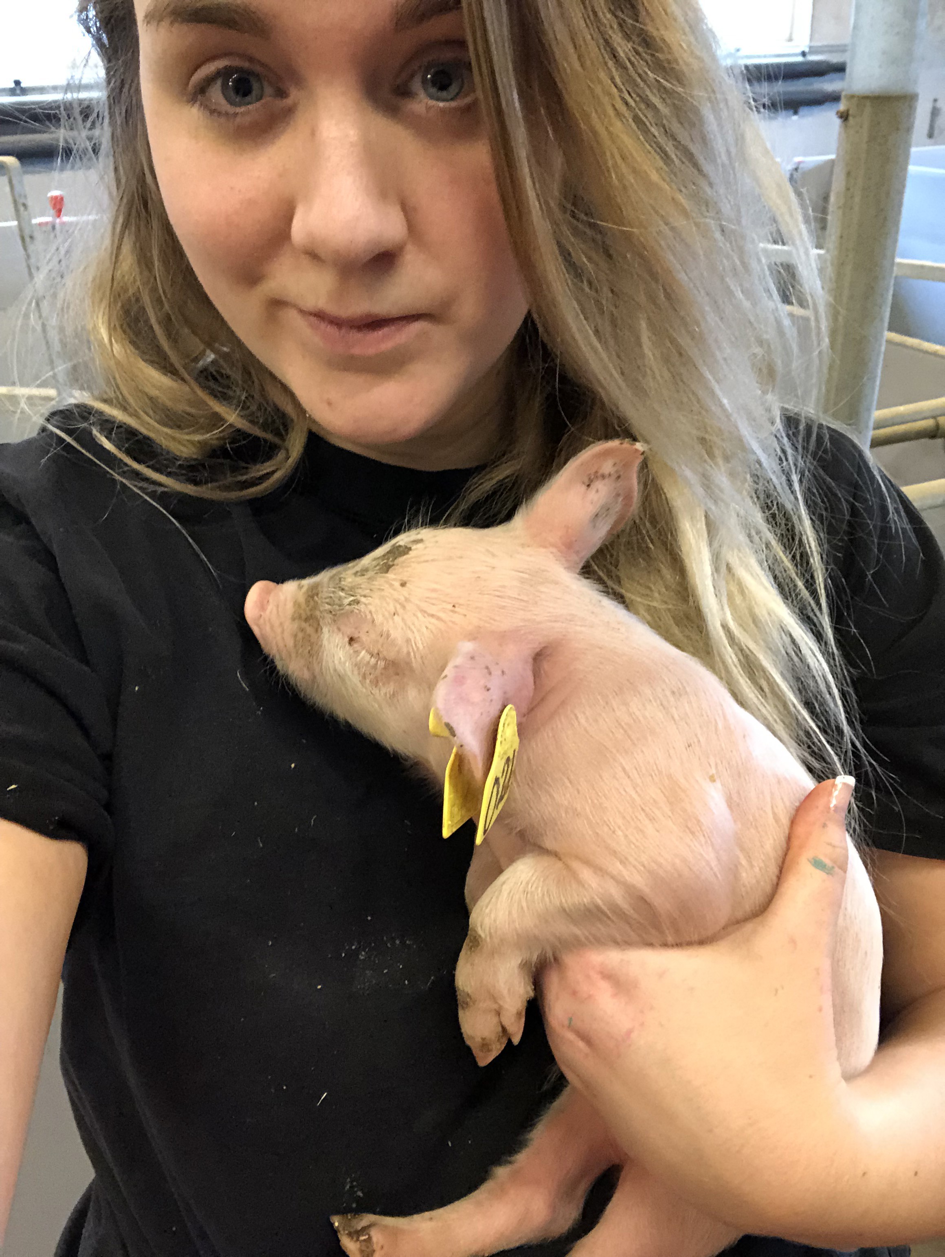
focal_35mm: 32
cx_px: 472
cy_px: 628
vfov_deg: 56.8
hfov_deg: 44.2
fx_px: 1163
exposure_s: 1/33
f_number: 2.2
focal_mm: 2.87
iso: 400
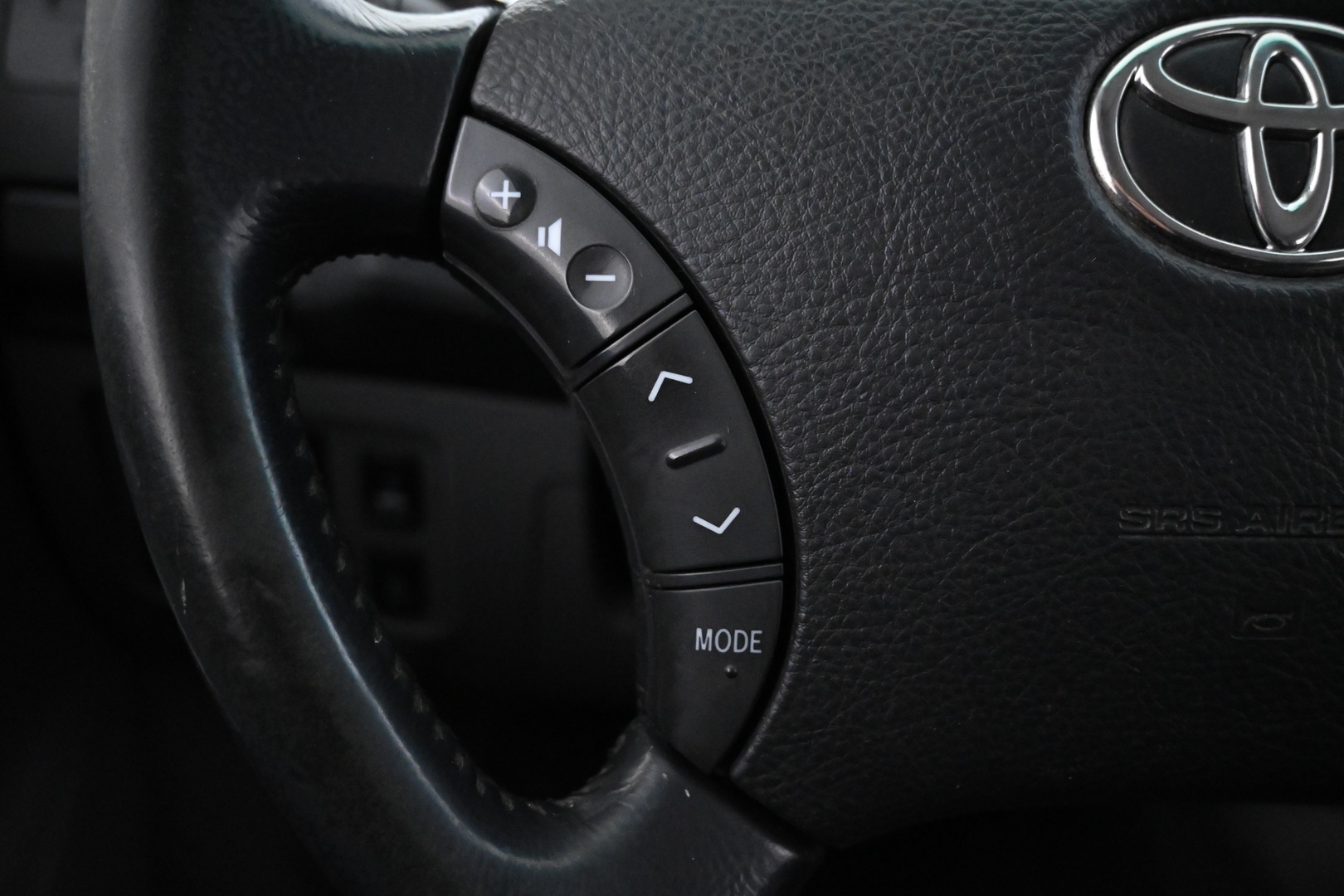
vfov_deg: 40.0
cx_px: 672
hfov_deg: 57.2
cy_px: 448
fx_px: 1232
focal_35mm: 33
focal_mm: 22
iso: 7200
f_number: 4
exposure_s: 1/40
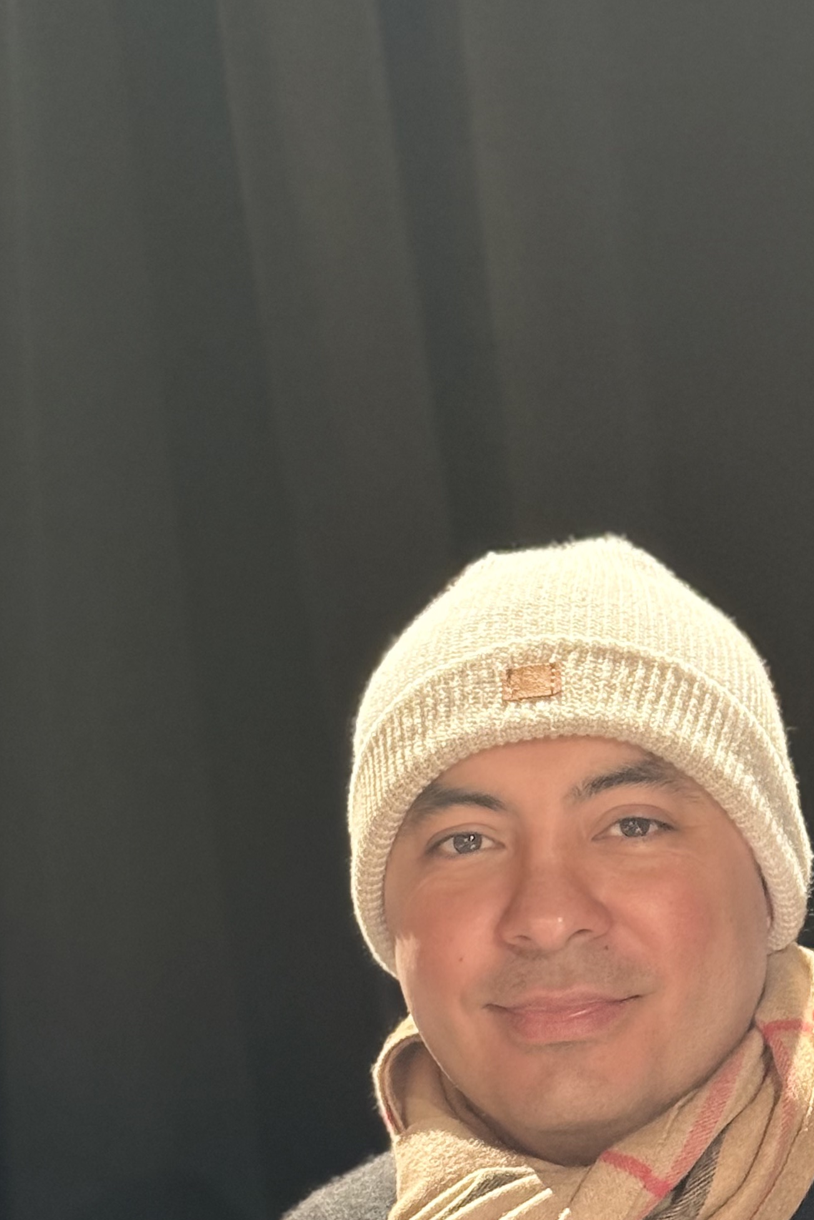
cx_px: 691
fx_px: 3493
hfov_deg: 13.2
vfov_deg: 19.4
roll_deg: +1.3
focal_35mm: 103
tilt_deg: -3.3
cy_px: 1158
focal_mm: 6.76
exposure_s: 1/30
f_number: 1.78
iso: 800
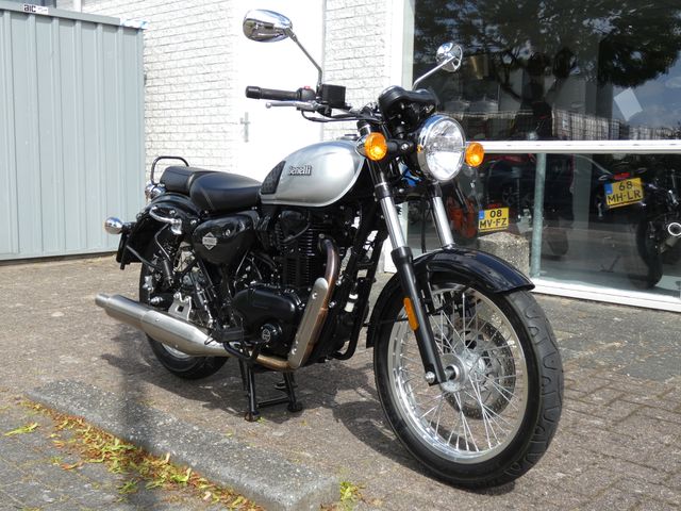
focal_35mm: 41
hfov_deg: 45.8
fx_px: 807
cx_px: 340
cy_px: 256
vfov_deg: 35.1
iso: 80
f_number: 3.6
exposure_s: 1/400
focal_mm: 7.3
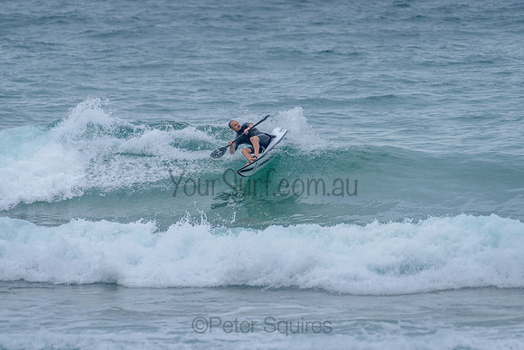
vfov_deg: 2.2
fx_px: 8921
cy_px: 136
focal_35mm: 613
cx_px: 263
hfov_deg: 3.4
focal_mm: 500
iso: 500
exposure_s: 1/1250
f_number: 5.6
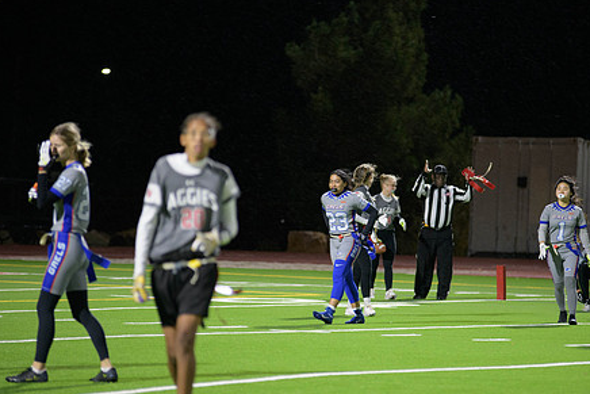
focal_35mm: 233
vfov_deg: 5.9
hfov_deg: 8.8
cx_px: 363
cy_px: 212
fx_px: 3820
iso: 1600
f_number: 2.8
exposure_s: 1/200
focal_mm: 175
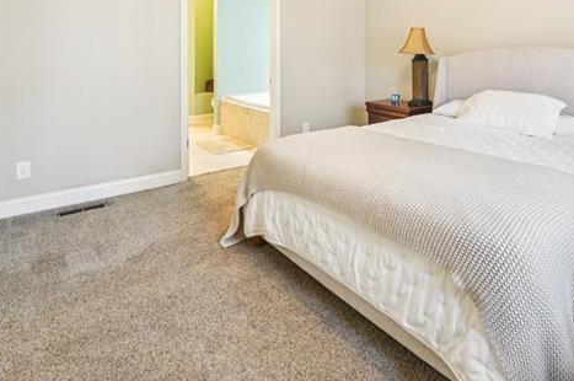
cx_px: 395
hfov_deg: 71.1
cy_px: 59
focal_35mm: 24
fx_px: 382
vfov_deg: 48.9
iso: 320
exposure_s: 1/6
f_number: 8
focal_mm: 14
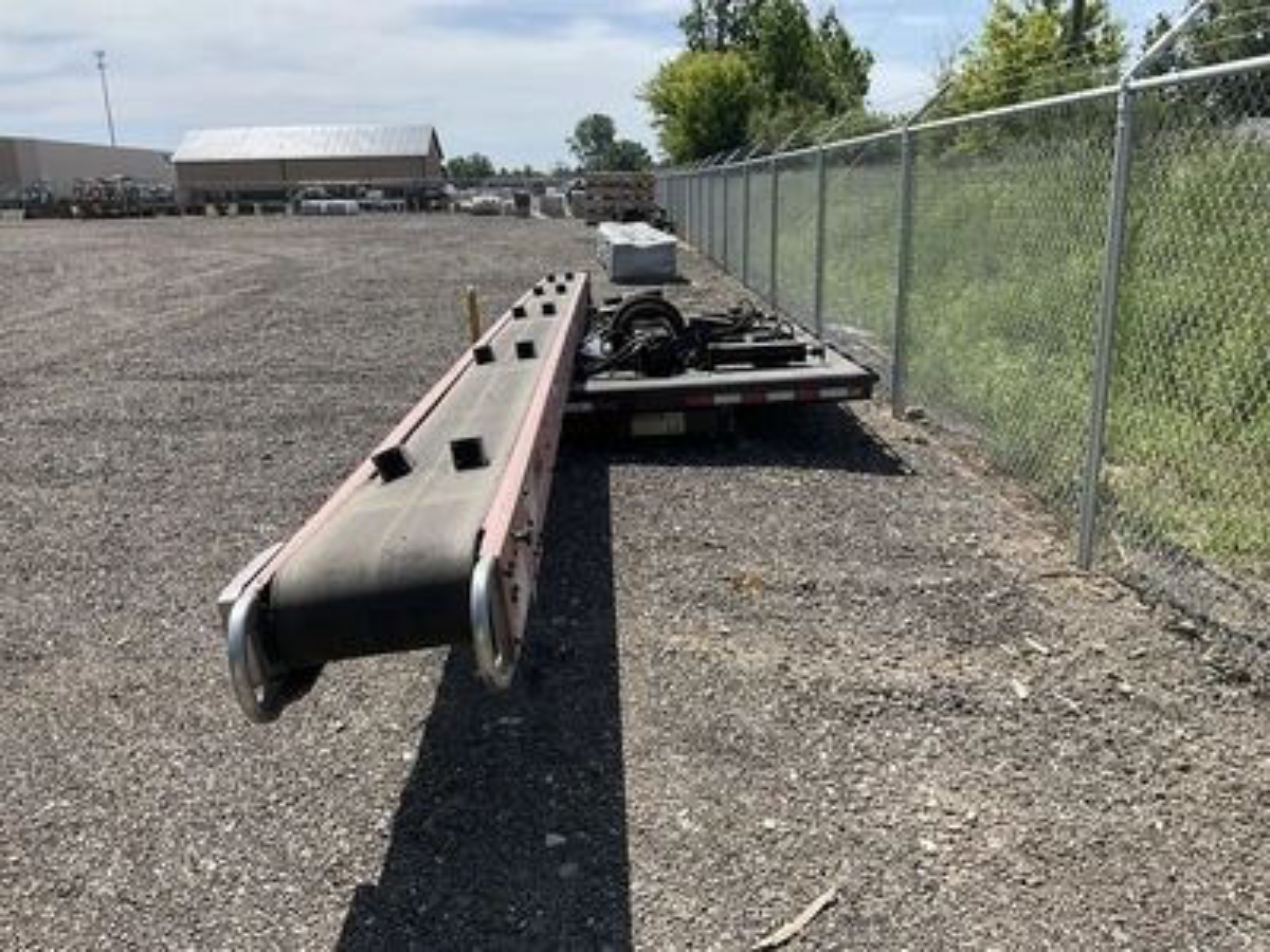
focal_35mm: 29
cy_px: 476
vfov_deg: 48.2
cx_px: 635
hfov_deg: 61.7
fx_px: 1064
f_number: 1.8
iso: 25
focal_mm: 3
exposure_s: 1/1626
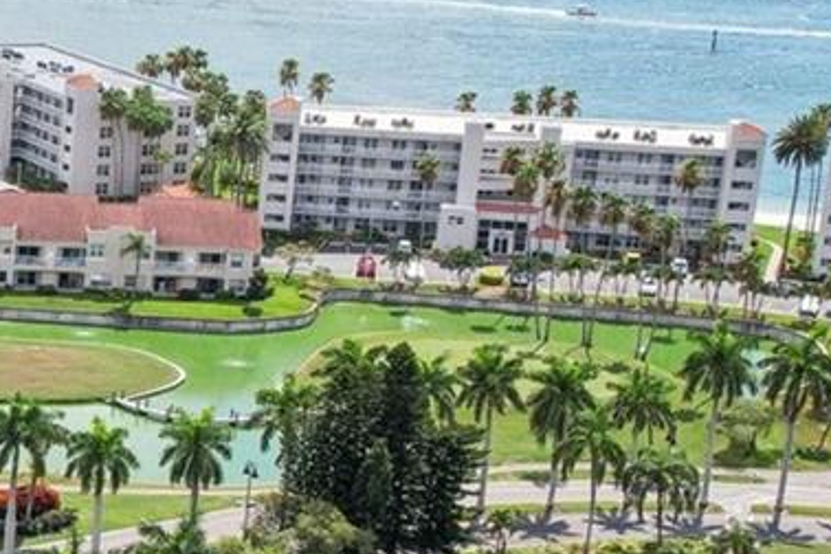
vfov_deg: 14.6
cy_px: 418
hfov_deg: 18.6
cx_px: -510
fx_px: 2147
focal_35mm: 93
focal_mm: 8.4
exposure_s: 1/6400
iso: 400
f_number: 2.8
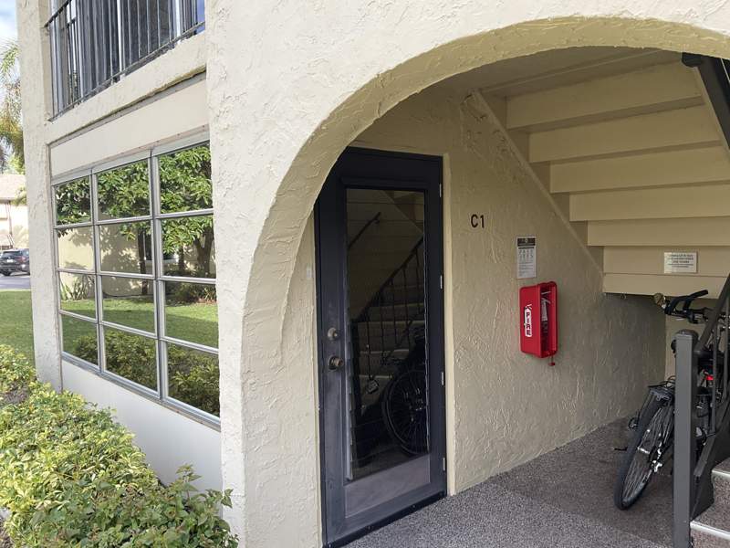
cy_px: 274
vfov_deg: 48.2
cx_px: 365
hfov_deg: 61.7
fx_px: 612
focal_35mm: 29
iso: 16
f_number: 1.8
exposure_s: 1/235
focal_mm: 3
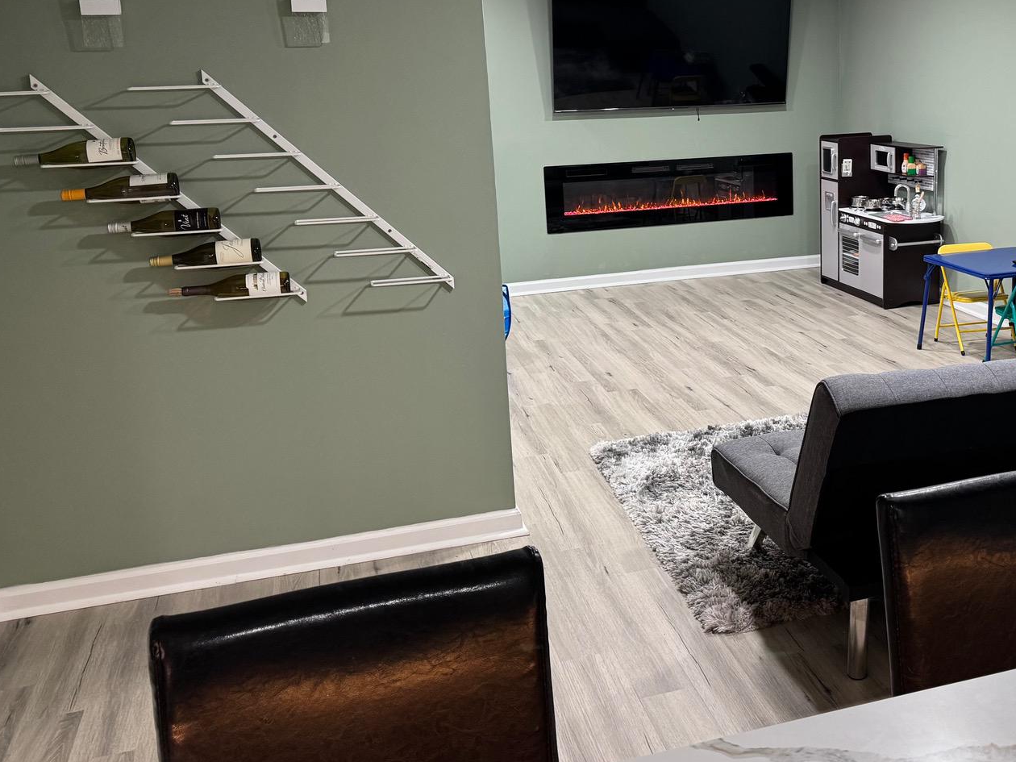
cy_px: 253
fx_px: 1145
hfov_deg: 46.6
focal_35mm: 39
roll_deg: +1.5
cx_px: 727
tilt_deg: -9.9
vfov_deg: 36.4
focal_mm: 6.76
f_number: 1.78
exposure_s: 1/60
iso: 250
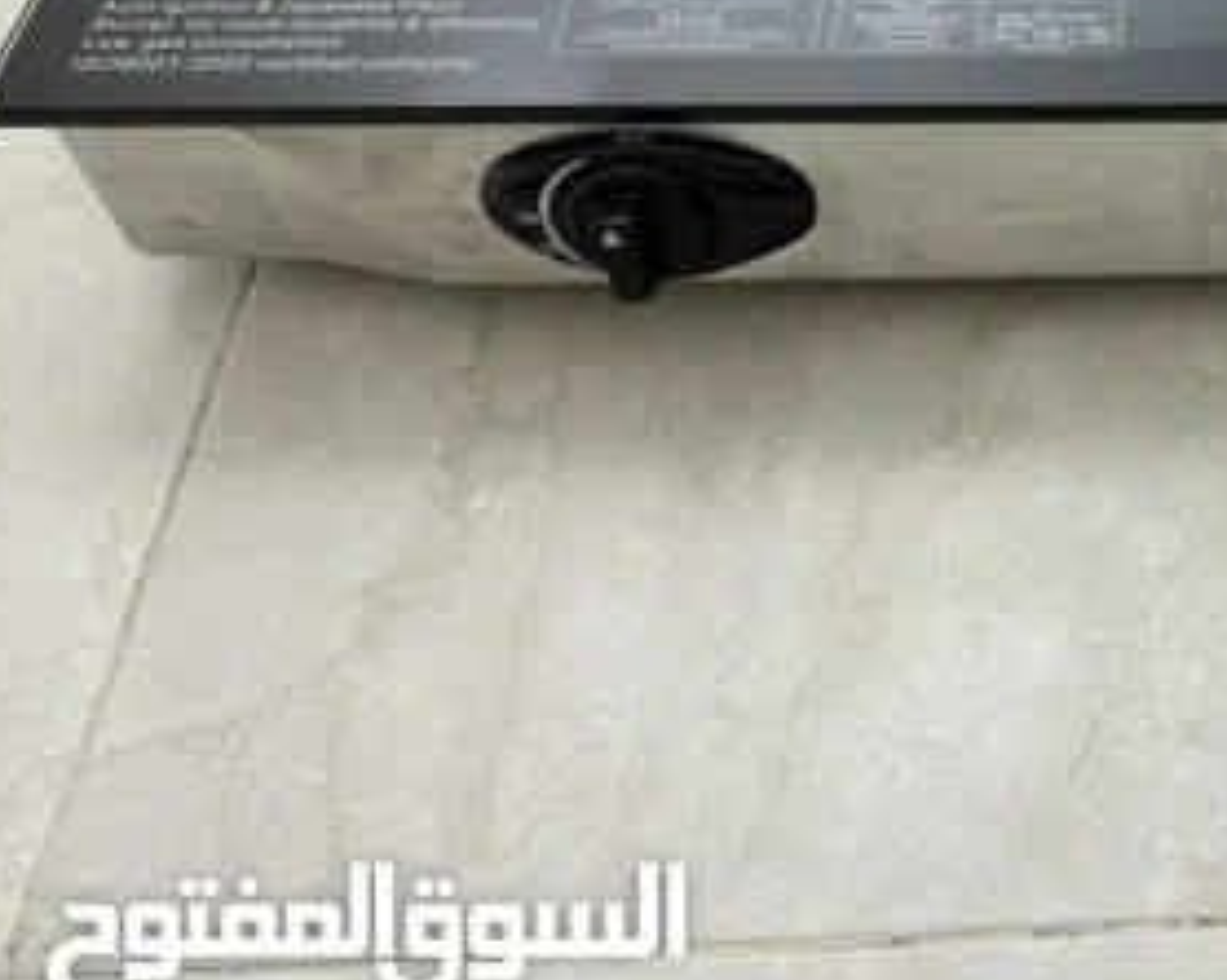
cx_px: 1351
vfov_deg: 27.6
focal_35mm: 54
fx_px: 1960
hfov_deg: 31.0
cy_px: 225
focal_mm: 6.86
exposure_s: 1/50
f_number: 1.78
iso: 160
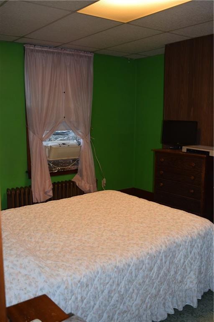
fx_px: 321
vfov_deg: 53.1
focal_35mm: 36
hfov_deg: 36.9
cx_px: 107
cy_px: 161
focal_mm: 24
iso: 800
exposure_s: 1/100
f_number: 5
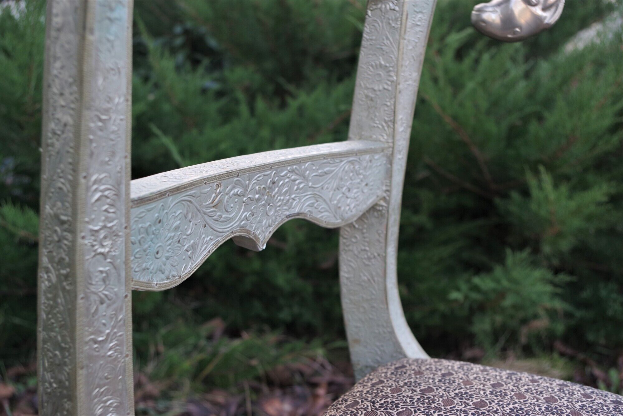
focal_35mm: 42
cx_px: 312
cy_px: 208
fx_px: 727
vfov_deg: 31.9
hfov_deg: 46.4
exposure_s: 1/100
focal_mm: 28.13
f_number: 4
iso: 200
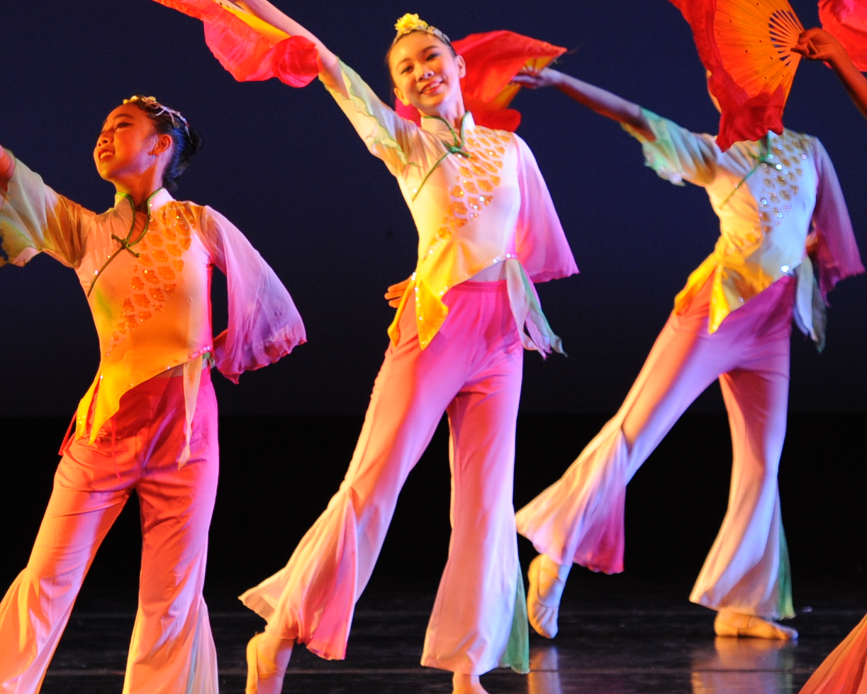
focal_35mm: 314
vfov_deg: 4.9
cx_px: 125
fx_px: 8057
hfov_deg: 6.2
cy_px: 272
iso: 1100
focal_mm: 112
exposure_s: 1/400
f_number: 2.8
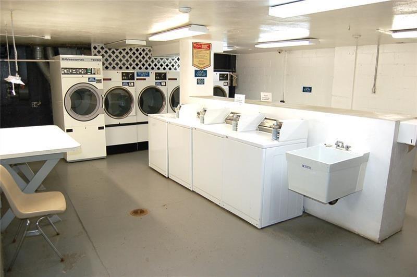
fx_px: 312
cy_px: 138
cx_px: 208
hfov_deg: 67.5
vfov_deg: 47.8
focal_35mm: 27
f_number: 3.5
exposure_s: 1/60
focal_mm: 18
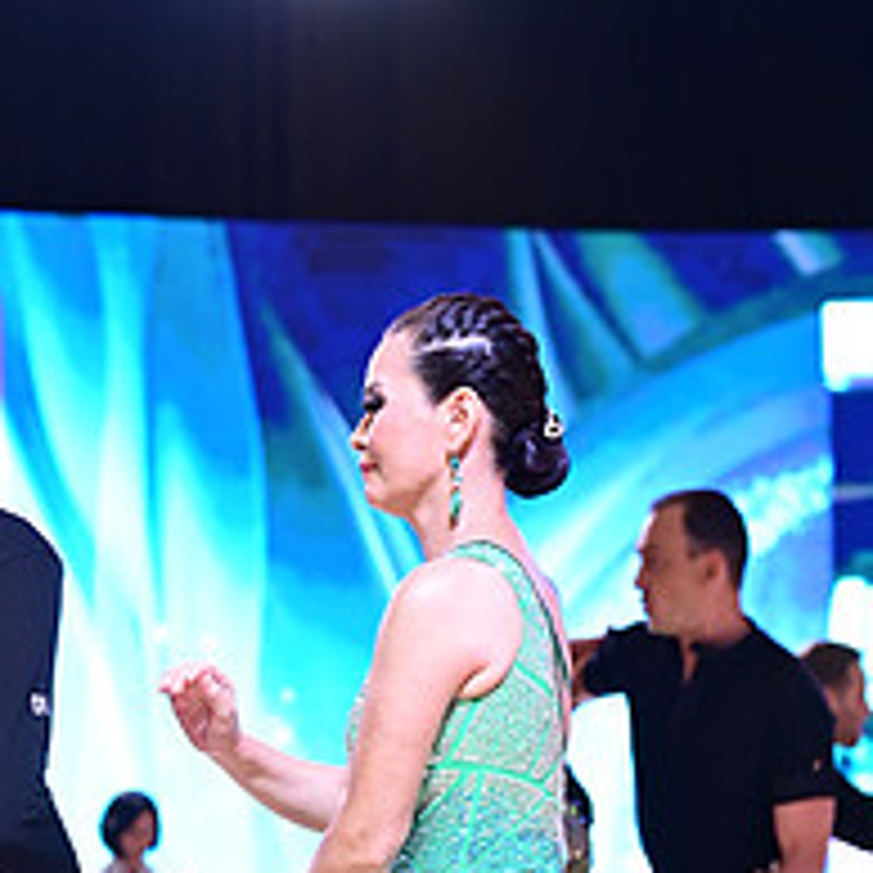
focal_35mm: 178
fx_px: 5079
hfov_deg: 9.8
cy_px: 1192
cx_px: 243
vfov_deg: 9.6
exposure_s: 1/250
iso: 1600
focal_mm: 70
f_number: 3.5
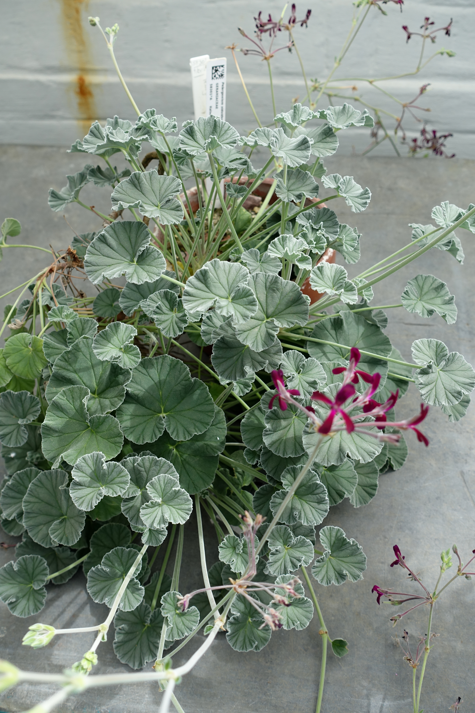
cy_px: 356
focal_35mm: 34
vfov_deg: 55.8
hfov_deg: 38.9
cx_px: 238
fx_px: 673
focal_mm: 12.64
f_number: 4
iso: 125
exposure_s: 1/160
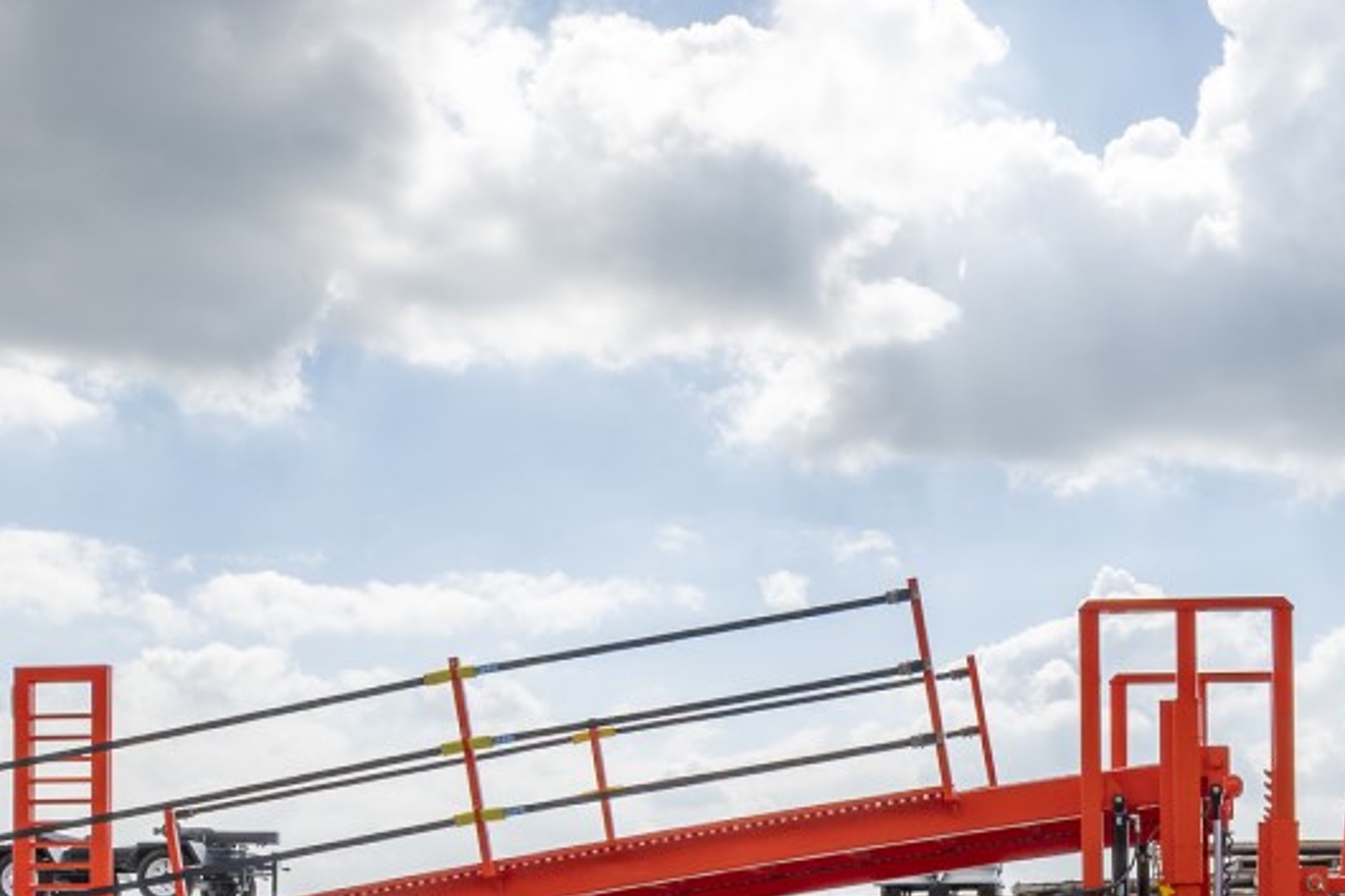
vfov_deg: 25.7
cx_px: 1164
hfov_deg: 38.1
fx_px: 1830
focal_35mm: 49
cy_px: 949
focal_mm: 16
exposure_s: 1/500
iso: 100
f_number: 8
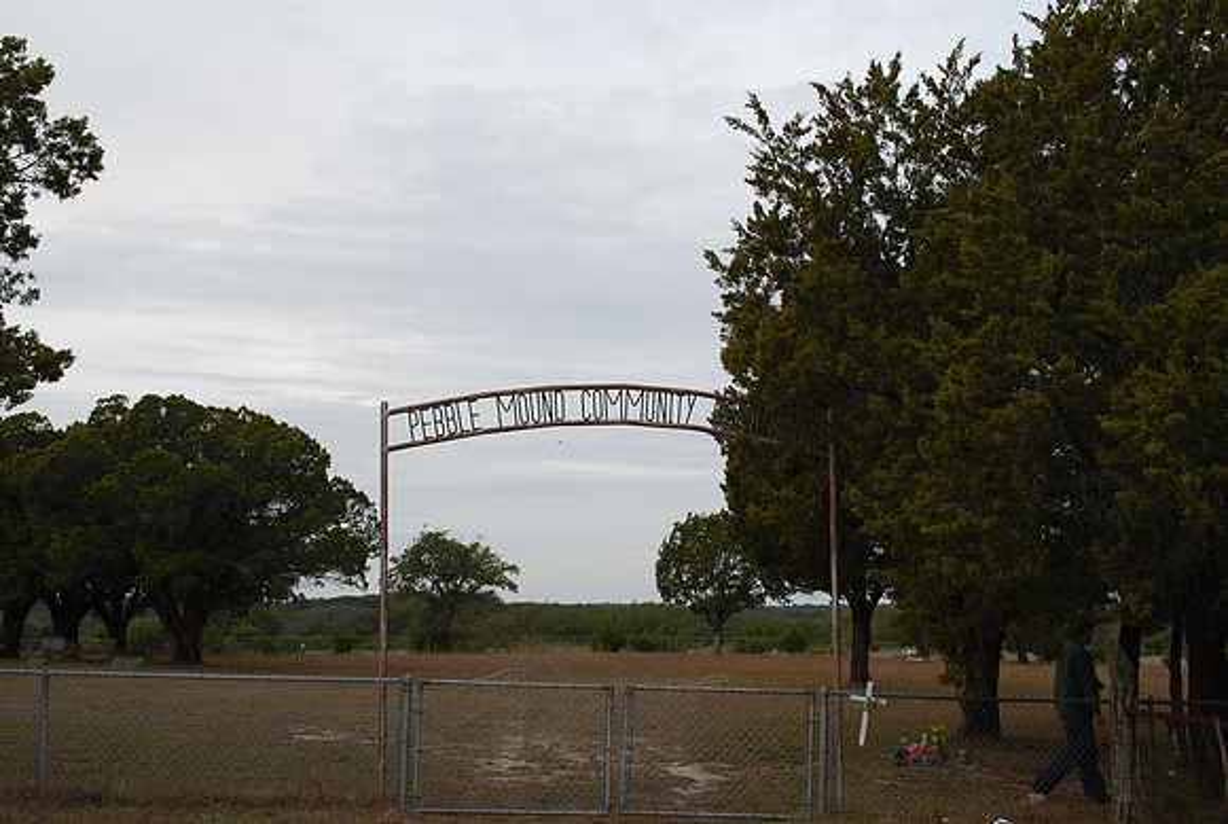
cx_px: 614
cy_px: 412
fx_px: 1435
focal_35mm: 42
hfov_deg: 46.3
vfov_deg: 32.0
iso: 100
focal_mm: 28
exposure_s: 1/200
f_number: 7.1
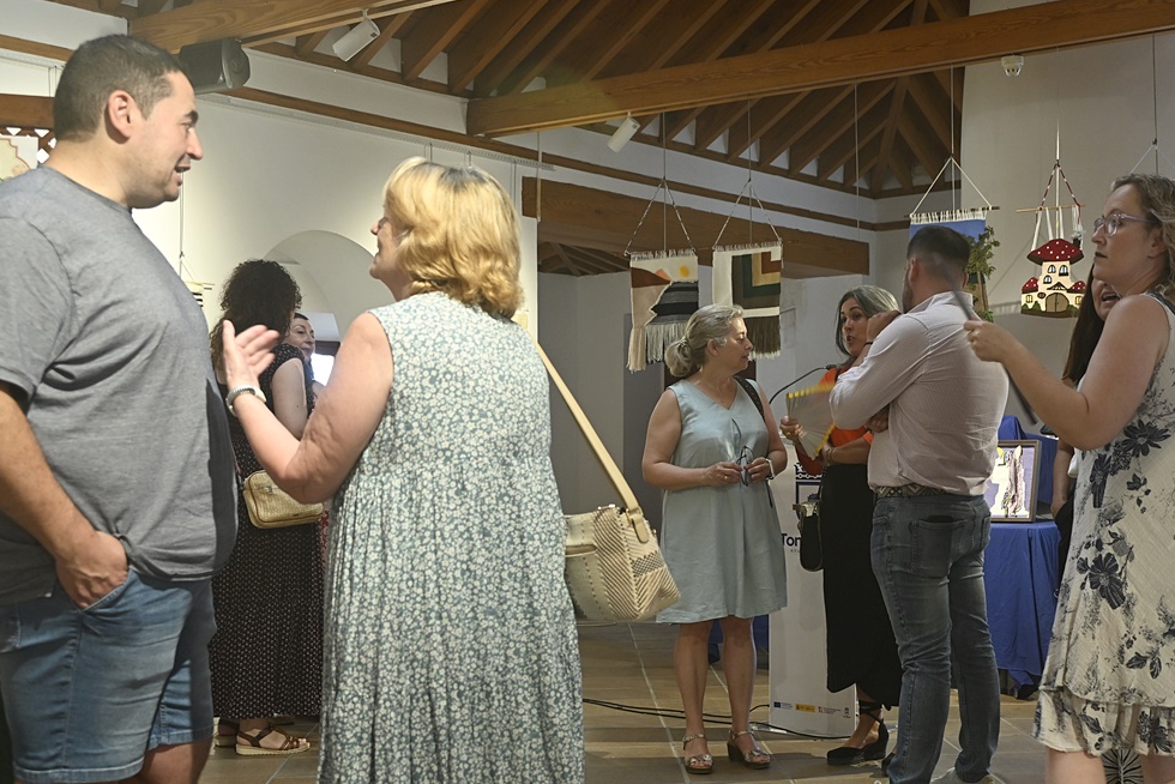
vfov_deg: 28.1
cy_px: 500
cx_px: 837
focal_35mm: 48
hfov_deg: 40.4
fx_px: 1560
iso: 800
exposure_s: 1/80
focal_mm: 30.5
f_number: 4.5
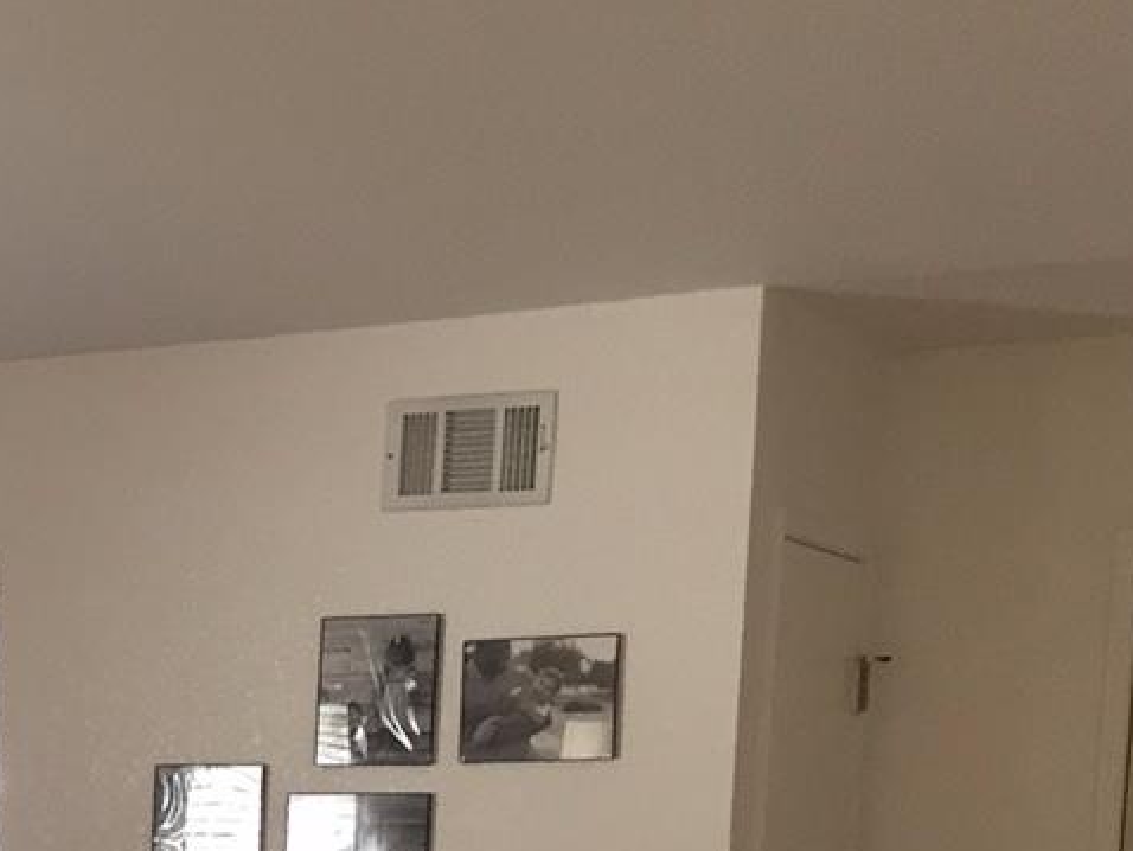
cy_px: 1215
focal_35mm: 91
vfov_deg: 15.2
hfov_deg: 19.3
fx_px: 2980
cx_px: -469
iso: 80
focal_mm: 4.15
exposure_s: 1/30
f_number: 2.2
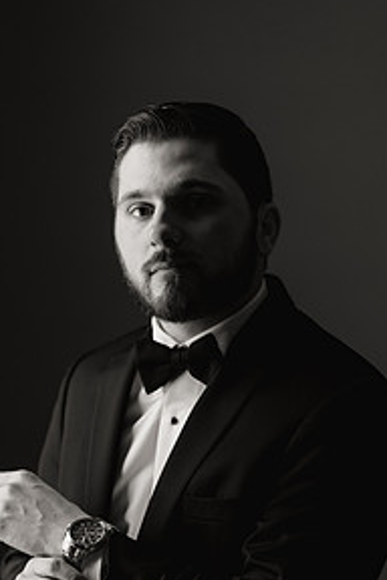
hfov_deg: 10.3
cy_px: 399
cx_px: 204
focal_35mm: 133
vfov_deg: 15.4
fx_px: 2144
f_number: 2.2
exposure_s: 1/160
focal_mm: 85
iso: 800
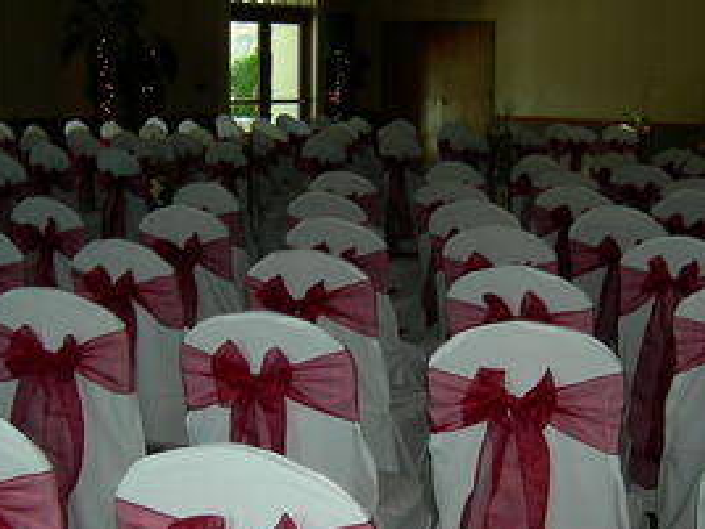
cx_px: 439
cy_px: 304
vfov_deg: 20.7
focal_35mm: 71
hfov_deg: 27.3
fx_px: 1446
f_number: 2.8
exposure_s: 1/60.1
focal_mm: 8
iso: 64
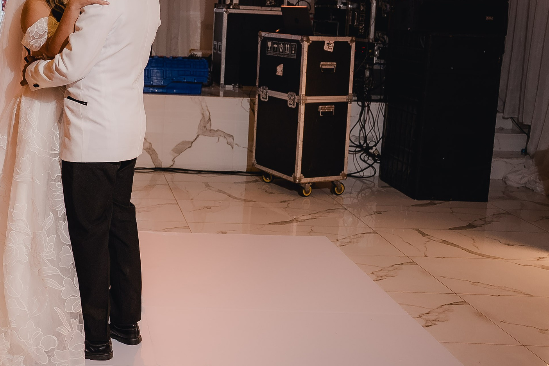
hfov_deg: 36.6
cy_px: 88
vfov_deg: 26.1
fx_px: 778
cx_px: 63
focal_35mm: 51
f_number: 2.8
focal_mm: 28
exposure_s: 1/250
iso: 250
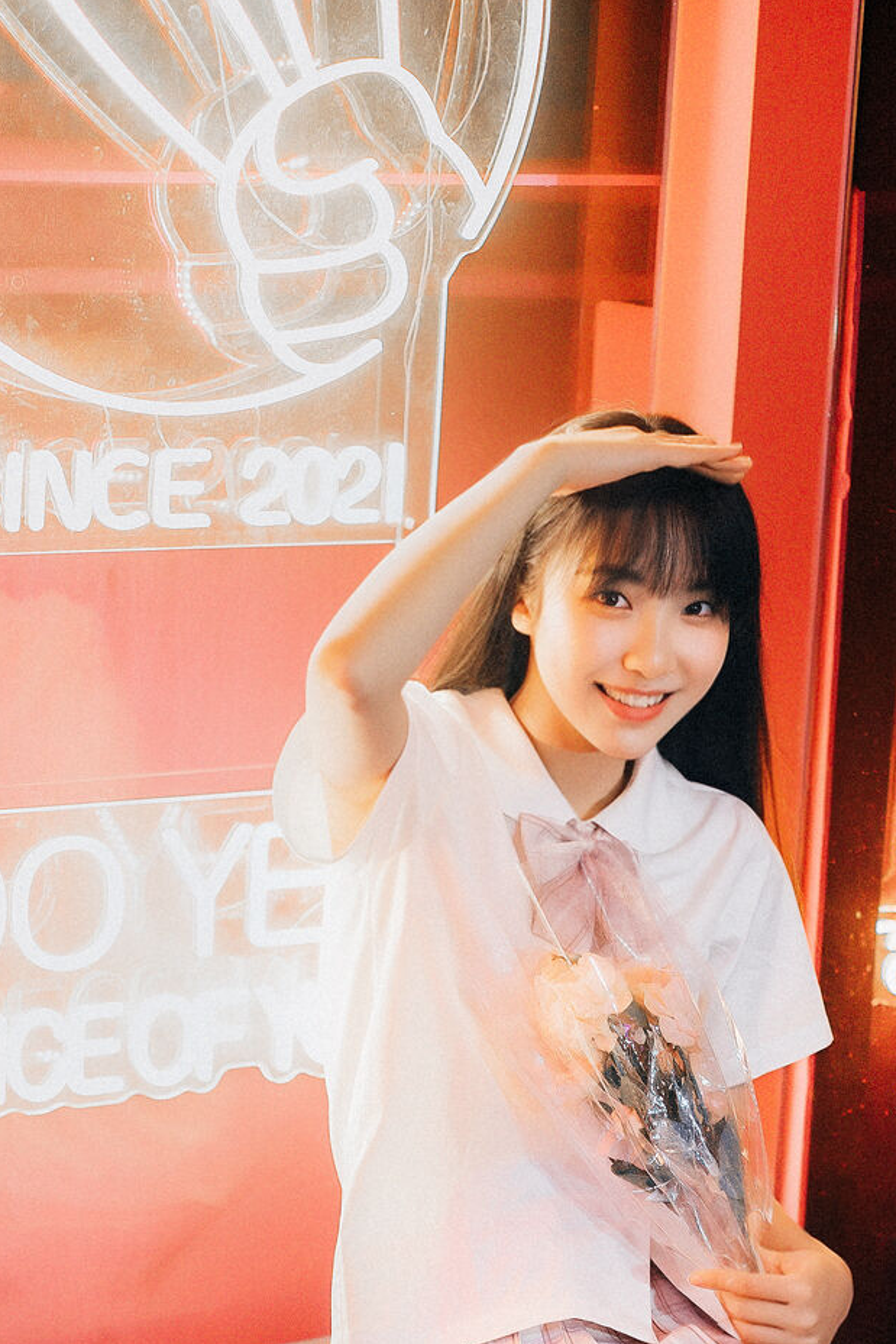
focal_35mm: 97
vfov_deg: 20.6
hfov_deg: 14.1
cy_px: 1182
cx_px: 679
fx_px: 3620
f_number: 2.2
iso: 500
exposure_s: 1/60
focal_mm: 50
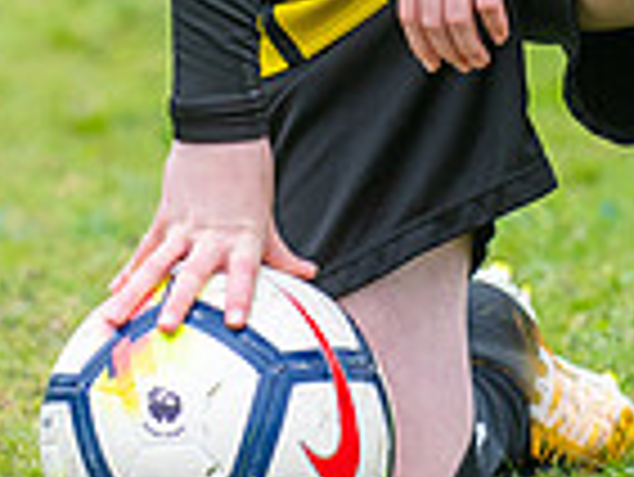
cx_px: 535
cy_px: -302
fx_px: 13088
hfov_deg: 2.8
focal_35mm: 714
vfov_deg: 2.1
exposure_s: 1/1000
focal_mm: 155
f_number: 4.5
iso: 640
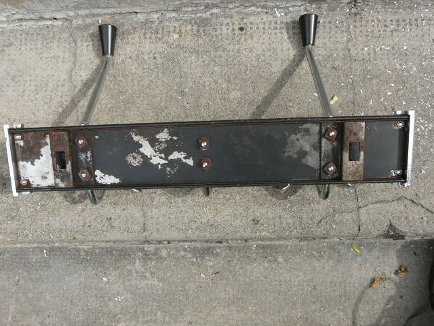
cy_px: 163
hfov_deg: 63.4
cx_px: 217
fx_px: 351
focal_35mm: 28
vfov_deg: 49.7
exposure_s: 1/250
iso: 100
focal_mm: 4.6
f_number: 4.5
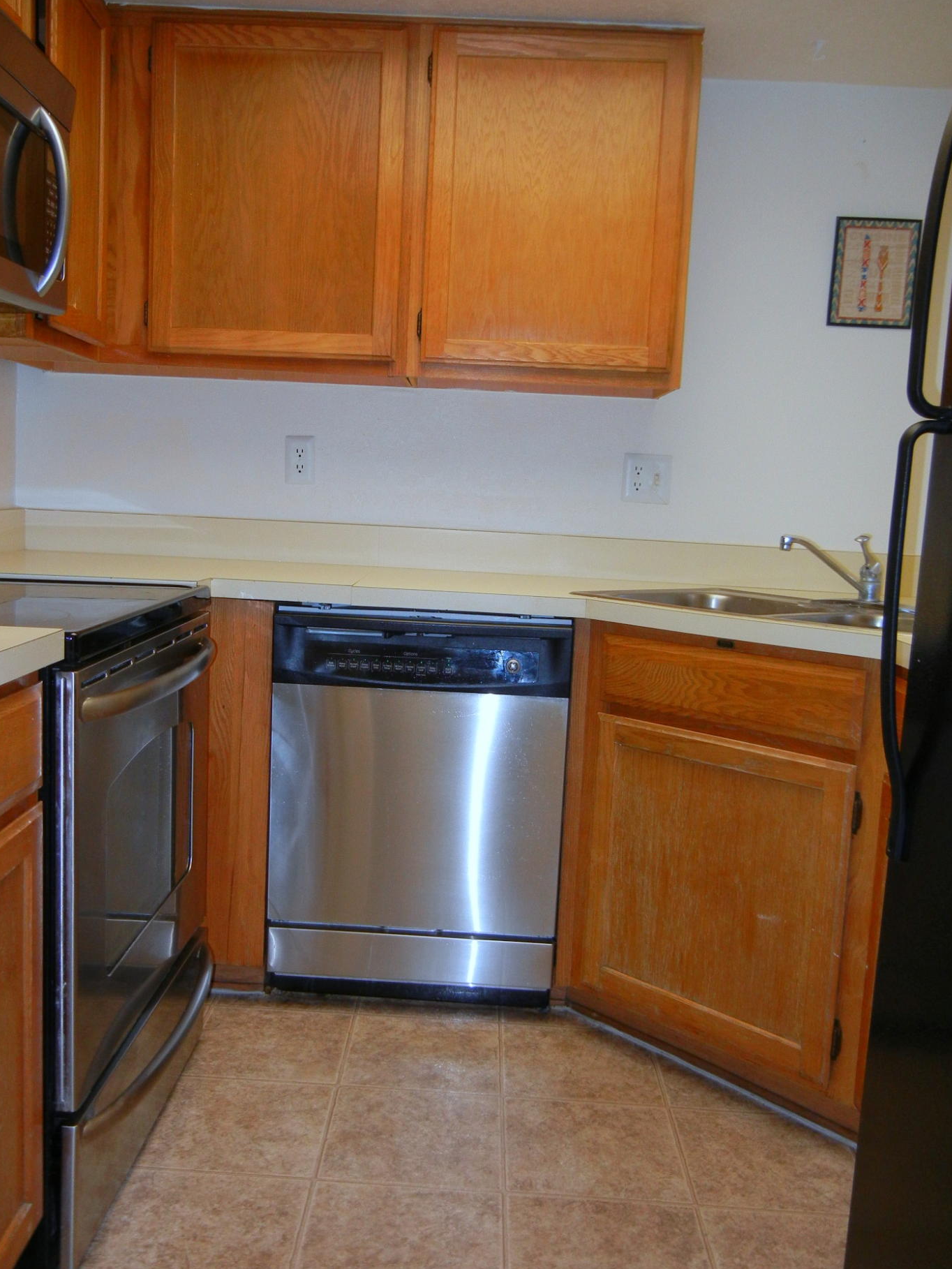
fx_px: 1210
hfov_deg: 42.9
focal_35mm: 33
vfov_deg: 55.3
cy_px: 624
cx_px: 449
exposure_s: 1/30
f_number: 3.5
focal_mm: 5.4
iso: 200
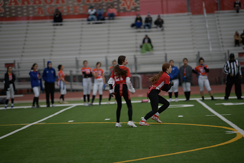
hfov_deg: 11.4
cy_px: 82
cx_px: 122
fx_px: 1220
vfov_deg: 7.6
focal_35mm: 180
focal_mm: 180
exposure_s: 1/200
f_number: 2.8
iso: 72
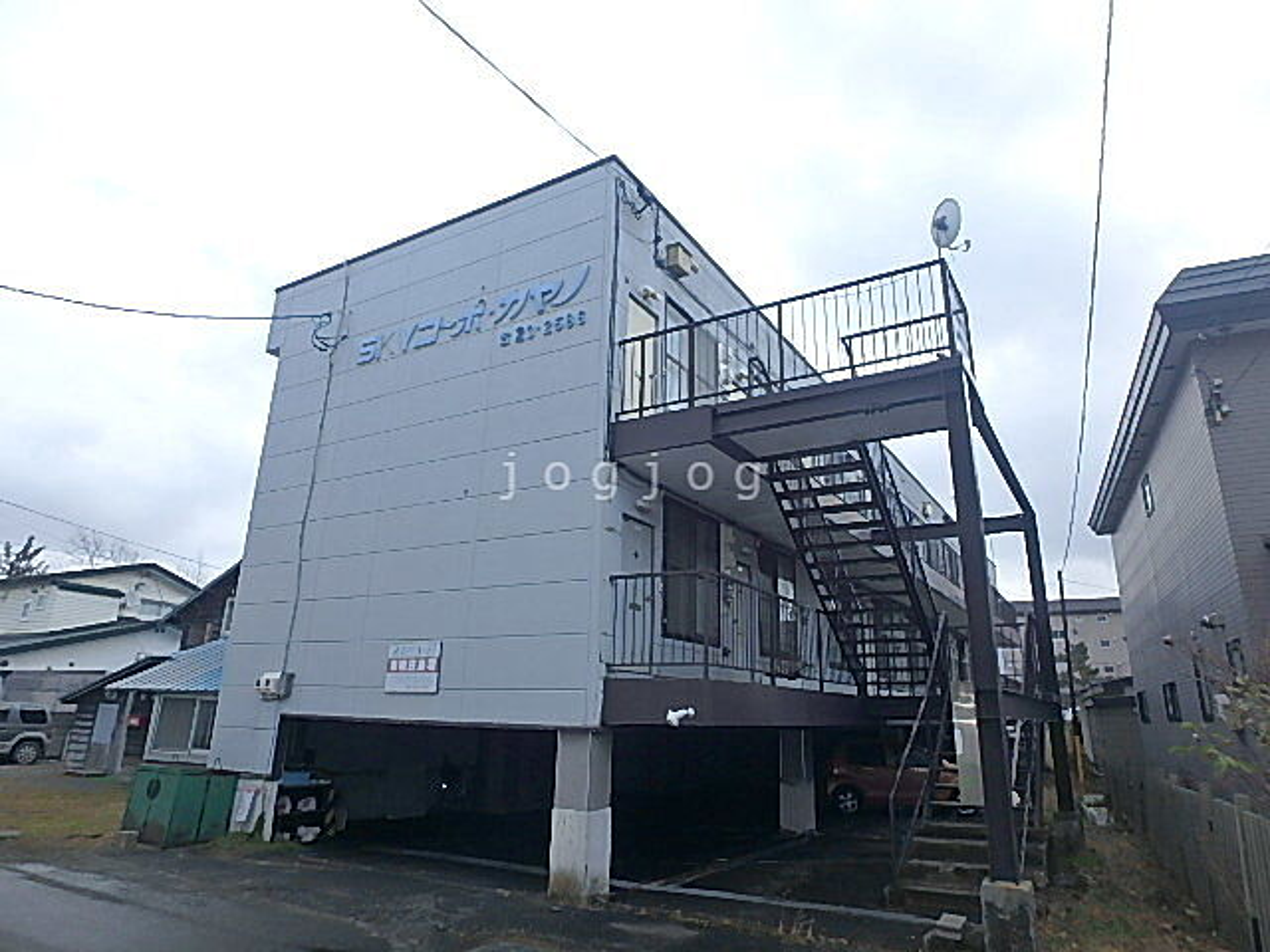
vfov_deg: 63.4
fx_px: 770
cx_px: 635
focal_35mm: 21
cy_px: 476
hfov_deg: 79.0
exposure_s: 1/500
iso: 125
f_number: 3.5
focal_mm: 3.7
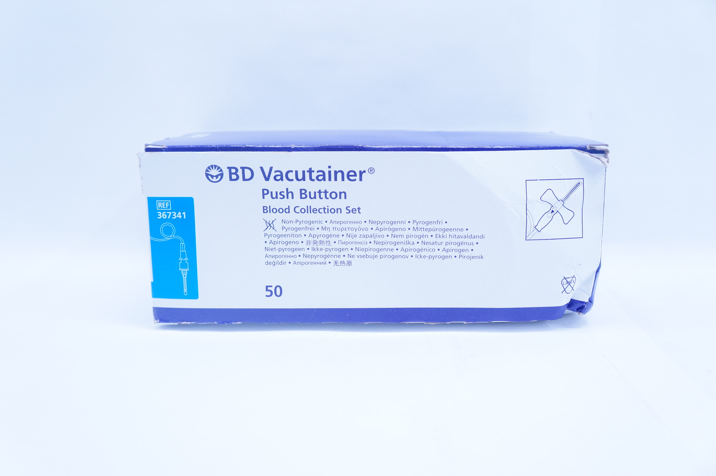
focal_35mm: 36
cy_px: 238
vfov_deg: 36.8
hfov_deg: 53.2
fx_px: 715
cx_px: 358
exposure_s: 1/200
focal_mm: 24
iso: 800
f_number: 4
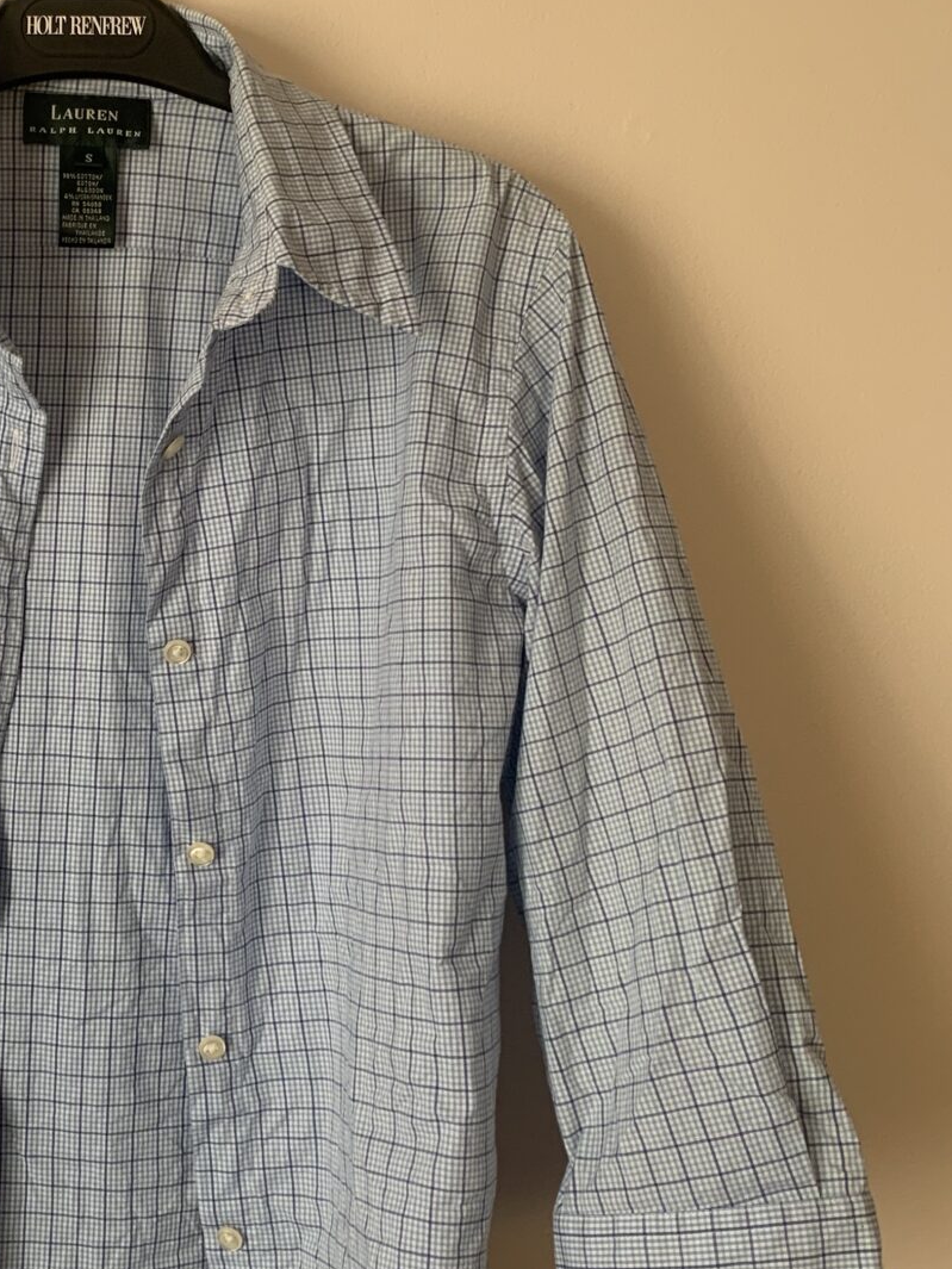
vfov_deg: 38.2
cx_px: 82
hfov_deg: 28.0
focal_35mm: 50
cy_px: 580
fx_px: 1833
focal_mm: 4.25
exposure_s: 1/121
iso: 80
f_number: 1.8
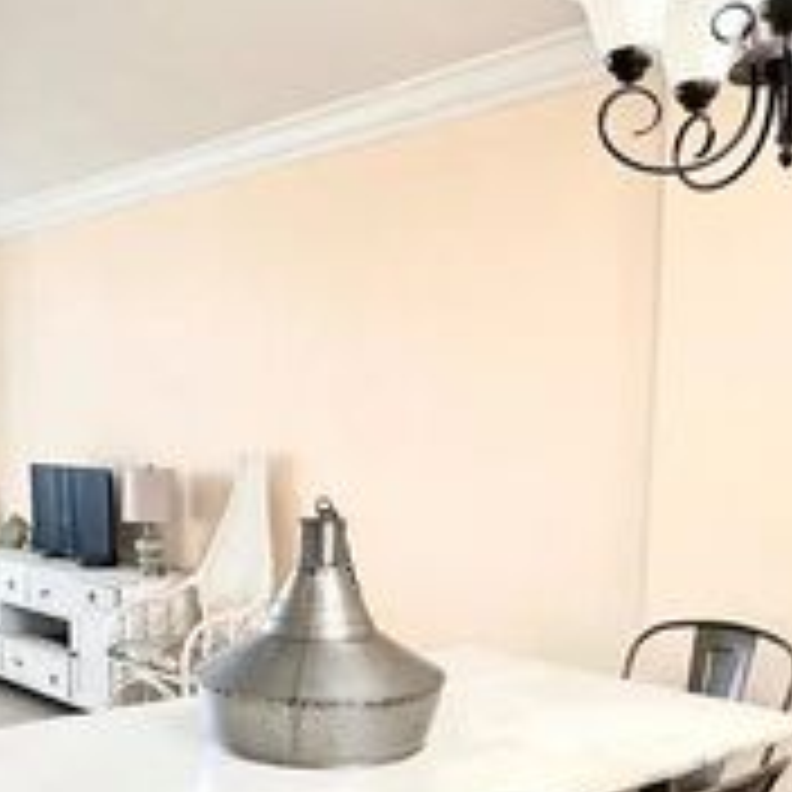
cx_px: 184
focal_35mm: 45
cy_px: 554
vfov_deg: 37.0
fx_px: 1165
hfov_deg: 36.5
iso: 200
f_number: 2.2
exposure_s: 1/60
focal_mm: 2.22
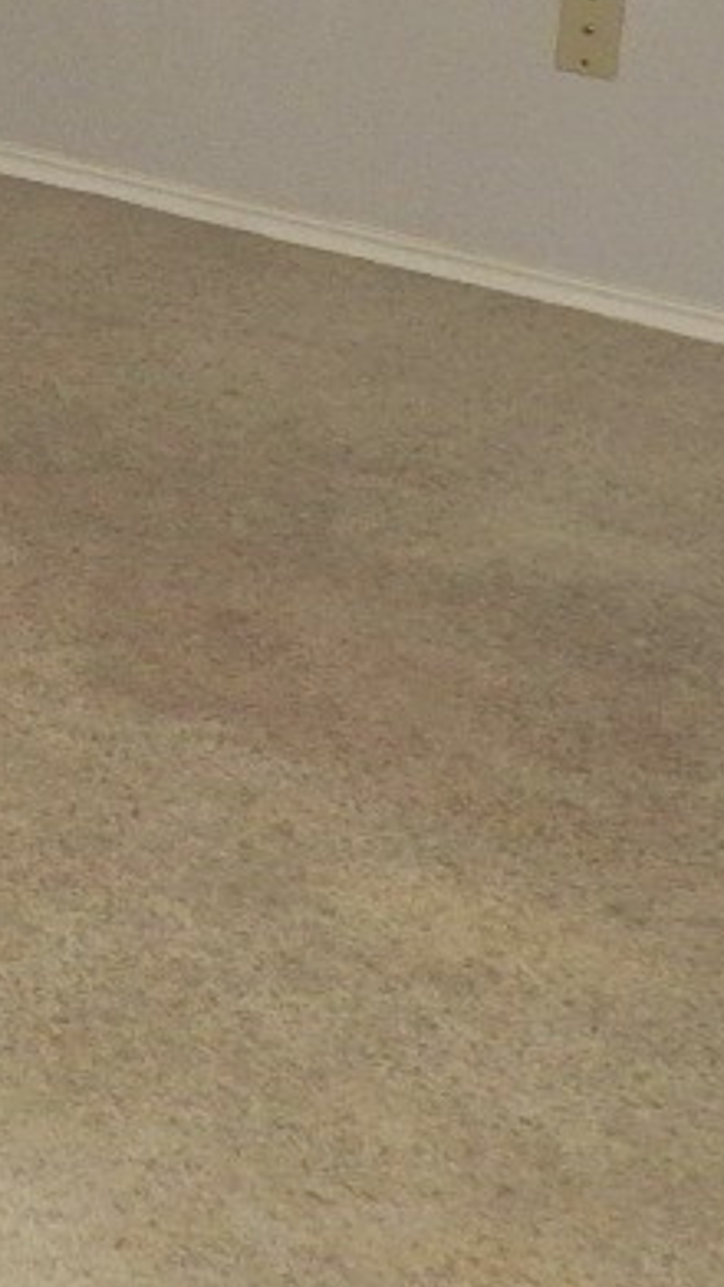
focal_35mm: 107
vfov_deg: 18.5
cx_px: -1333
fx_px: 3651
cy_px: -418
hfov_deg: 9.3
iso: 100
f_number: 3.3
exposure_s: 1/30
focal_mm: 4.3
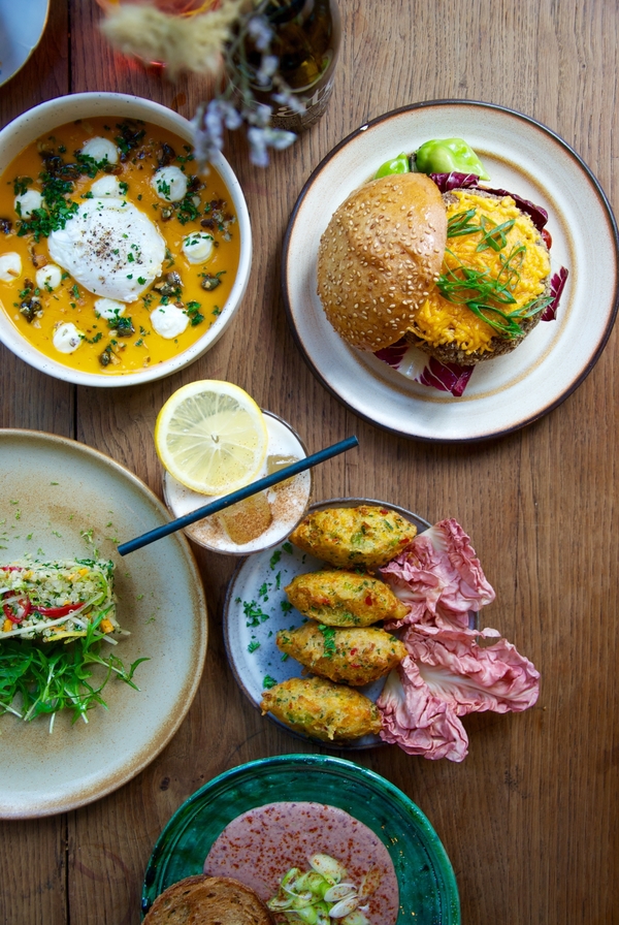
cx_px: 310
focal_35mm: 42
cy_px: 462
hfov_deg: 32.0
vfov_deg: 46.3
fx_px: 1080
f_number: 4
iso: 200
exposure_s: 1/40
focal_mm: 28
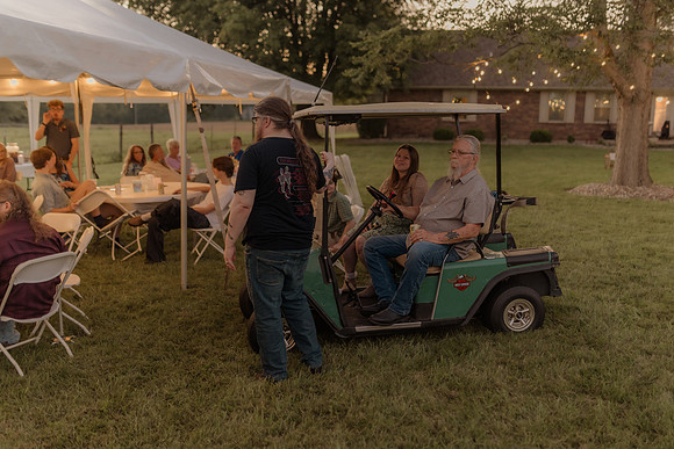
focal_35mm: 37
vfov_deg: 35.6
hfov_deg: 51.3
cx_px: 355
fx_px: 701
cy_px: 232
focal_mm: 35
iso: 500
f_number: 1.4
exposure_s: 1/125
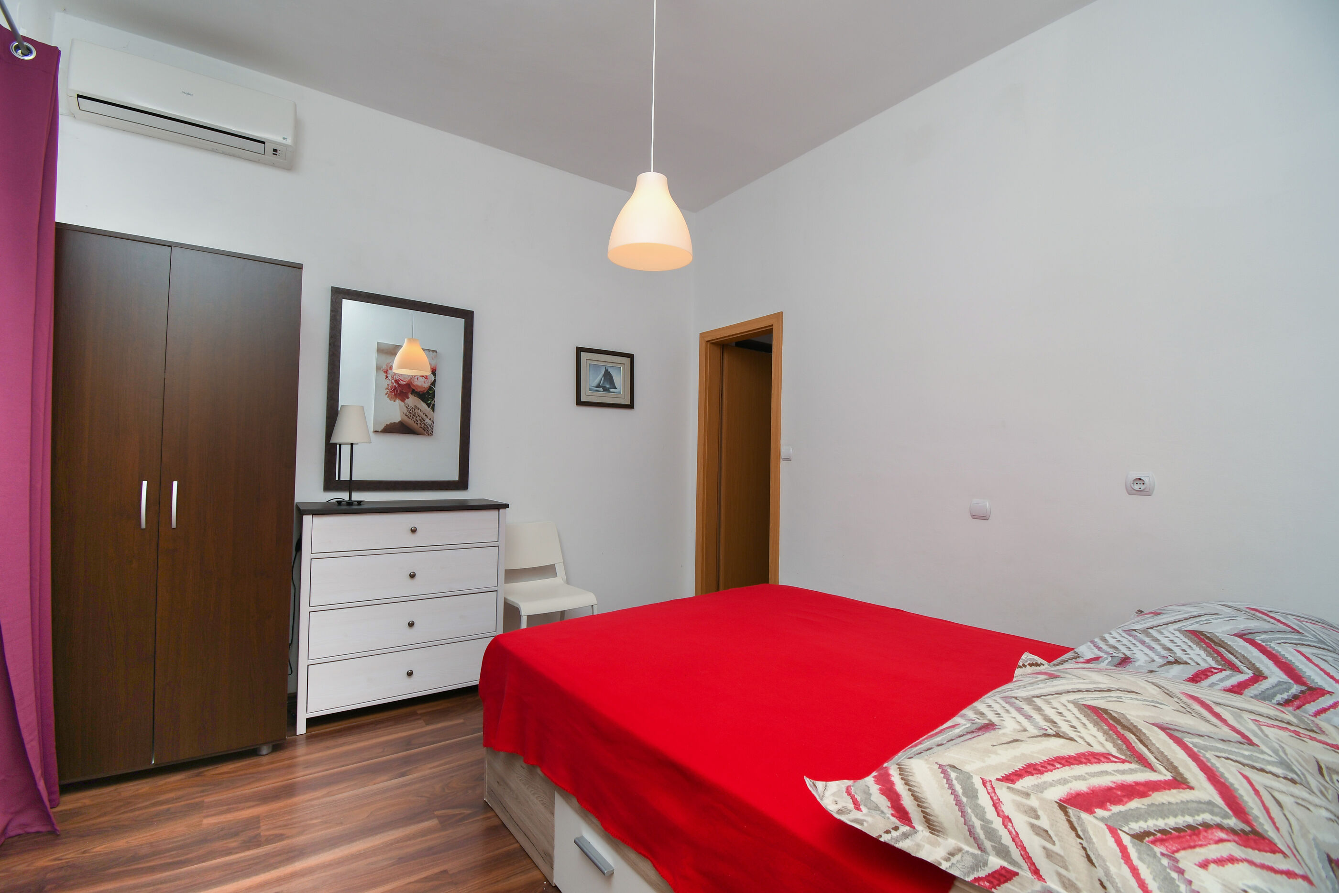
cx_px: 670
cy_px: 446
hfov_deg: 100.4
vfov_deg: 77.3
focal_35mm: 15
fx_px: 558
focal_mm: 10
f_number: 7.1
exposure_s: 1/100
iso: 200
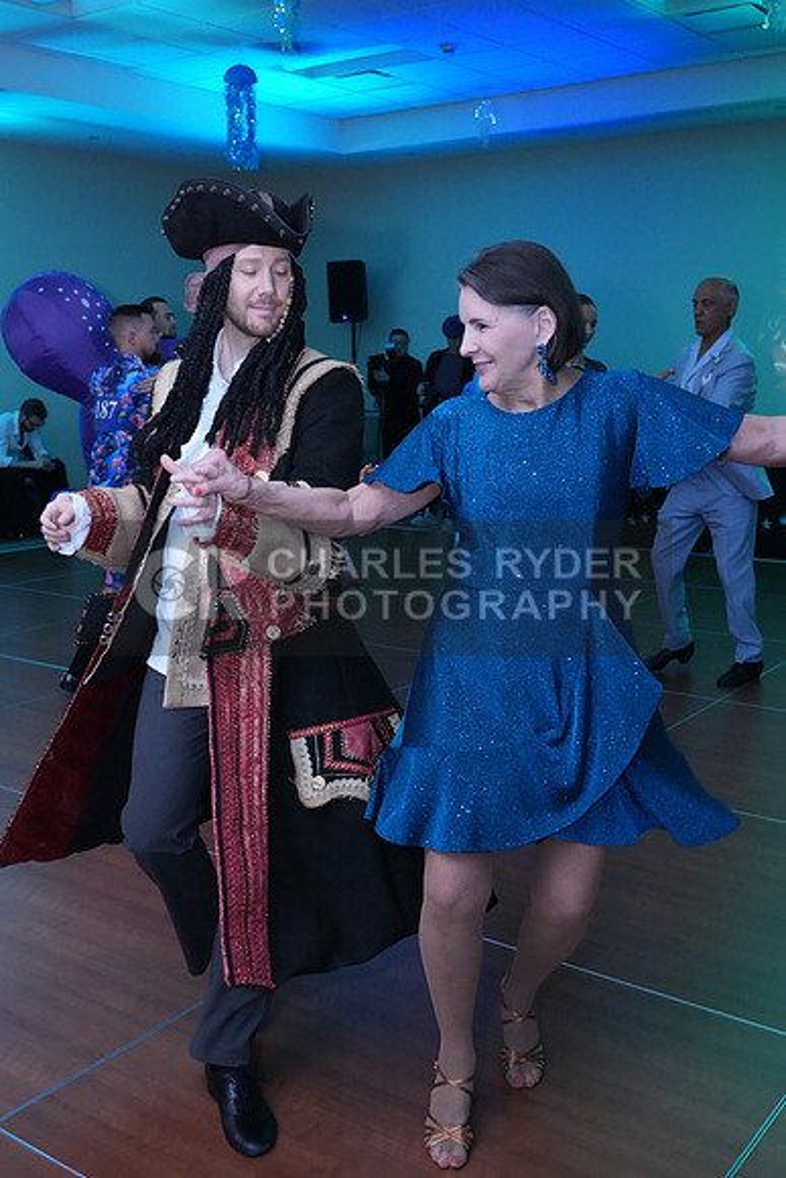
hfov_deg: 36.9
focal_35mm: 36
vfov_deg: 53.1
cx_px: 393
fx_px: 1178
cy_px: 589
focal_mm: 36
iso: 8000
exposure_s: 1/200
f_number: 4.5
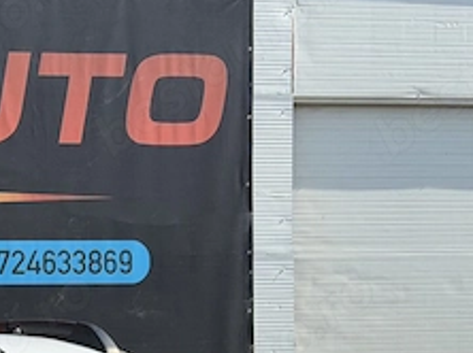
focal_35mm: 130
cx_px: -162
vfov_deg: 11.2
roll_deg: +1.1
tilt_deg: -1.0
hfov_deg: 14.5
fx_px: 1774
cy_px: 404
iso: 80
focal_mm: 6.76
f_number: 1.78
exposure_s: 1/3891
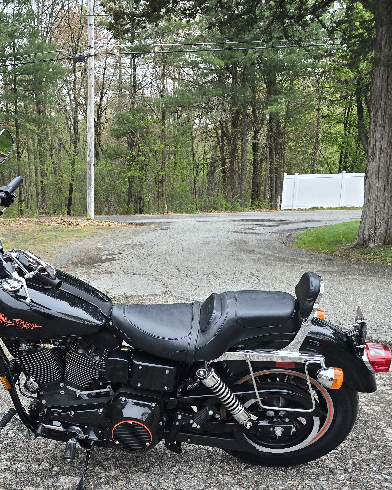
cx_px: 113
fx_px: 537
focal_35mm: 37
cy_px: 330
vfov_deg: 48.2
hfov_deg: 39.4
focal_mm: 6.3
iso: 25
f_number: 1.7
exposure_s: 1/120
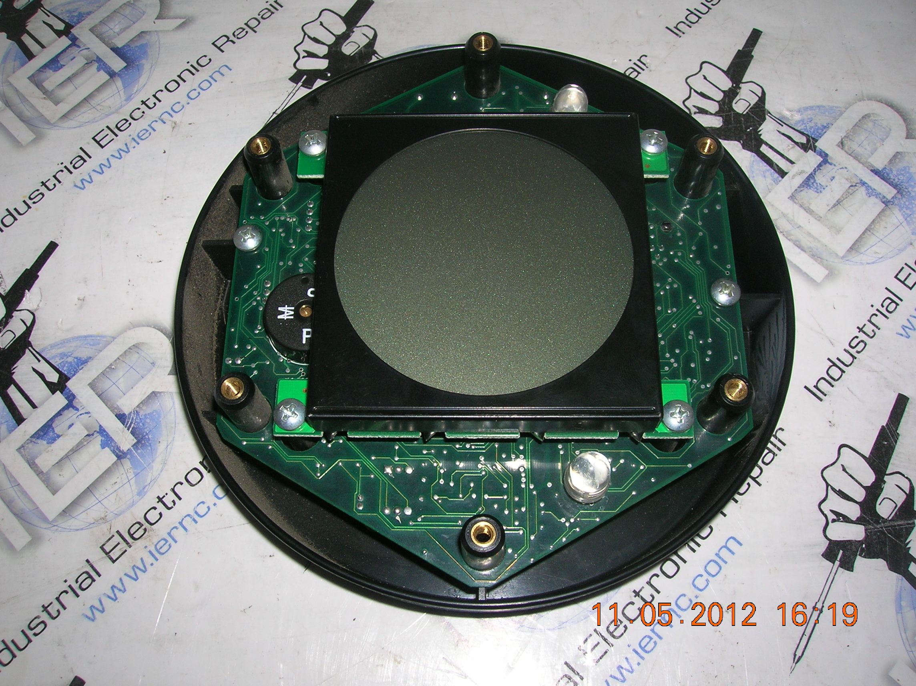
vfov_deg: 41.7
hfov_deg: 54.0
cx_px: 458
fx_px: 899
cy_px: 343
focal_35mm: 34
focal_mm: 5.7
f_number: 4.9
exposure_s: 1/60.1
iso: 50
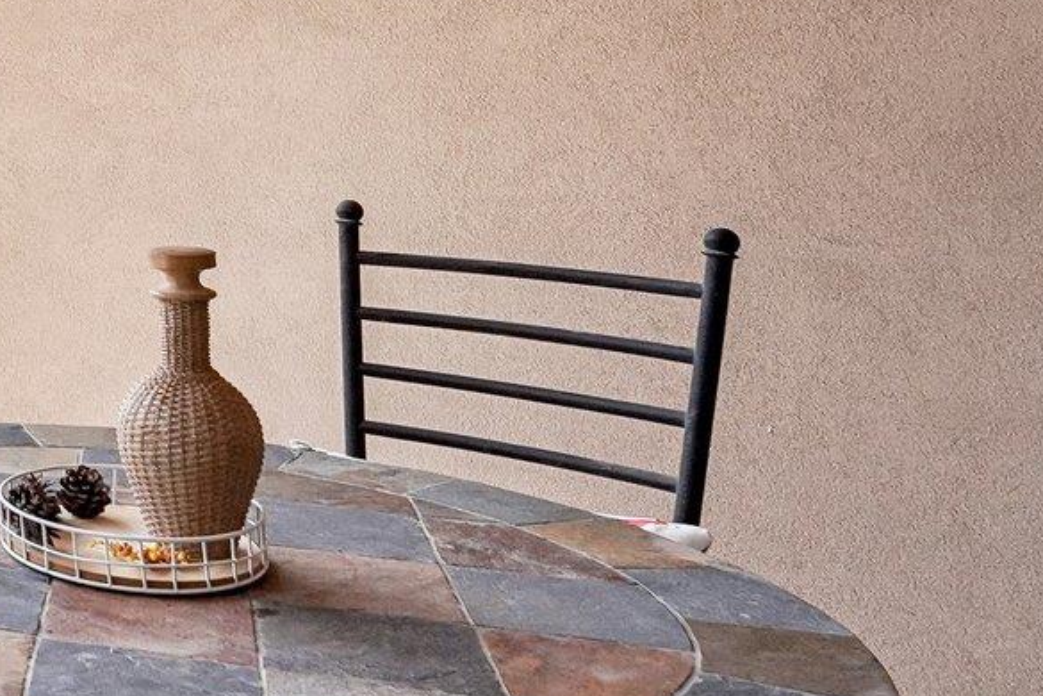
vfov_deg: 26.7
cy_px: 79
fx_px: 1420
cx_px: -563
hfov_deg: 26.9
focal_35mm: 49
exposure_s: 1/400
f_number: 8
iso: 400
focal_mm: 14
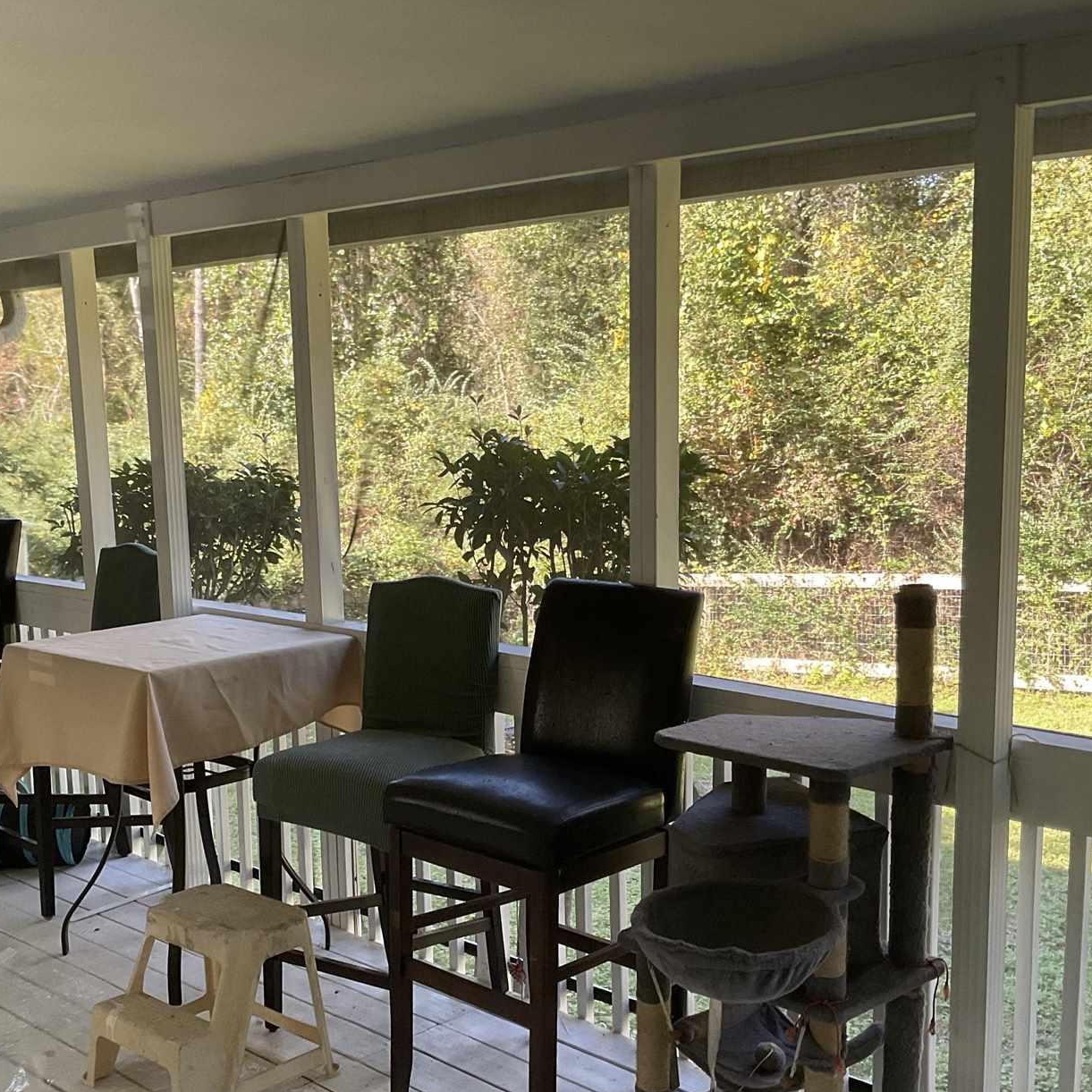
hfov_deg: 38.9
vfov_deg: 39.0
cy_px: 642
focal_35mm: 43
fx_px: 1535
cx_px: 410
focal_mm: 3
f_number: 1.8
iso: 64
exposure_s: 1/112
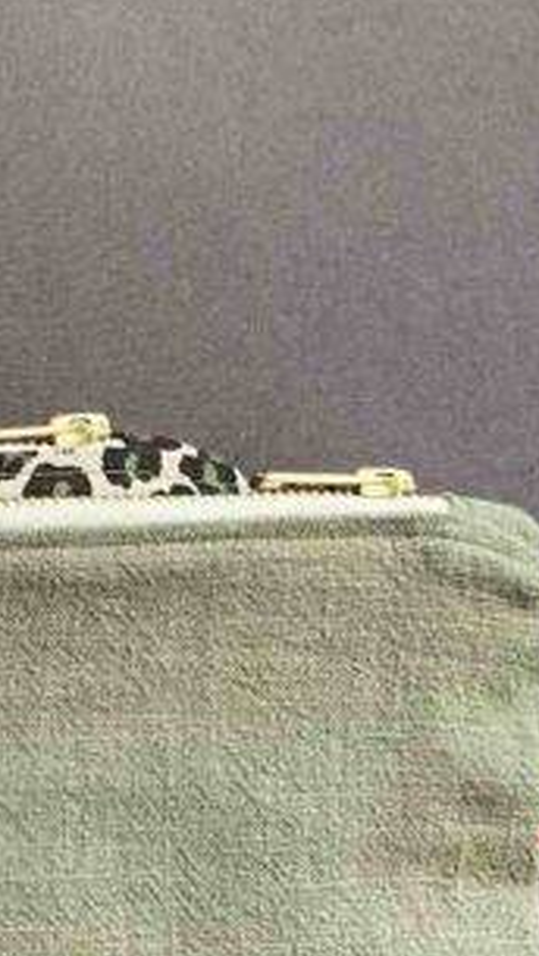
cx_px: -580
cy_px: 909
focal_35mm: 190
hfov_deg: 6.2
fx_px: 4818
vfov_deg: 11.2
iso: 25
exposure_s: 1/122
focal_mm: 6
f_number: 2
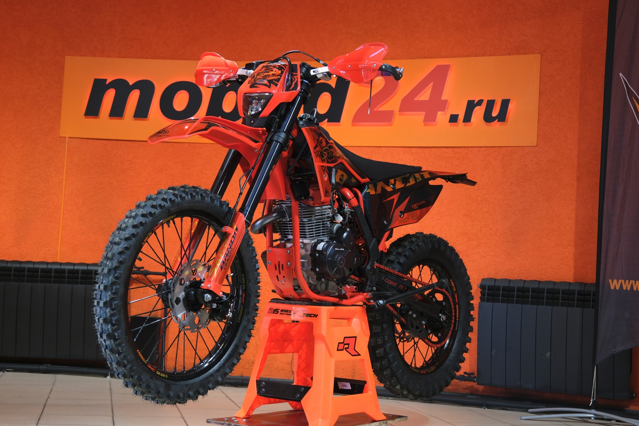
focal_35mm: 56
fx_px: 994
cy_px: 213
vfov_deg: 24.2
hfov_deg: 35.6
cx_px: 320
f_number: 4
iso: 1250
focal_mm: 37.6
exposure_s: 1/100
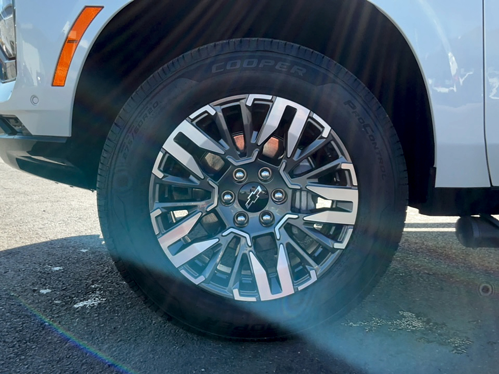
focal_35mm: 30
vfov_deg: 46.8
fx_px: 432
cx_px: 250
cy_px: 187
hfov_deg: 60.0
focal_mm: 3
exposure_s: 1/375
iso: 25
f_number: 1.8
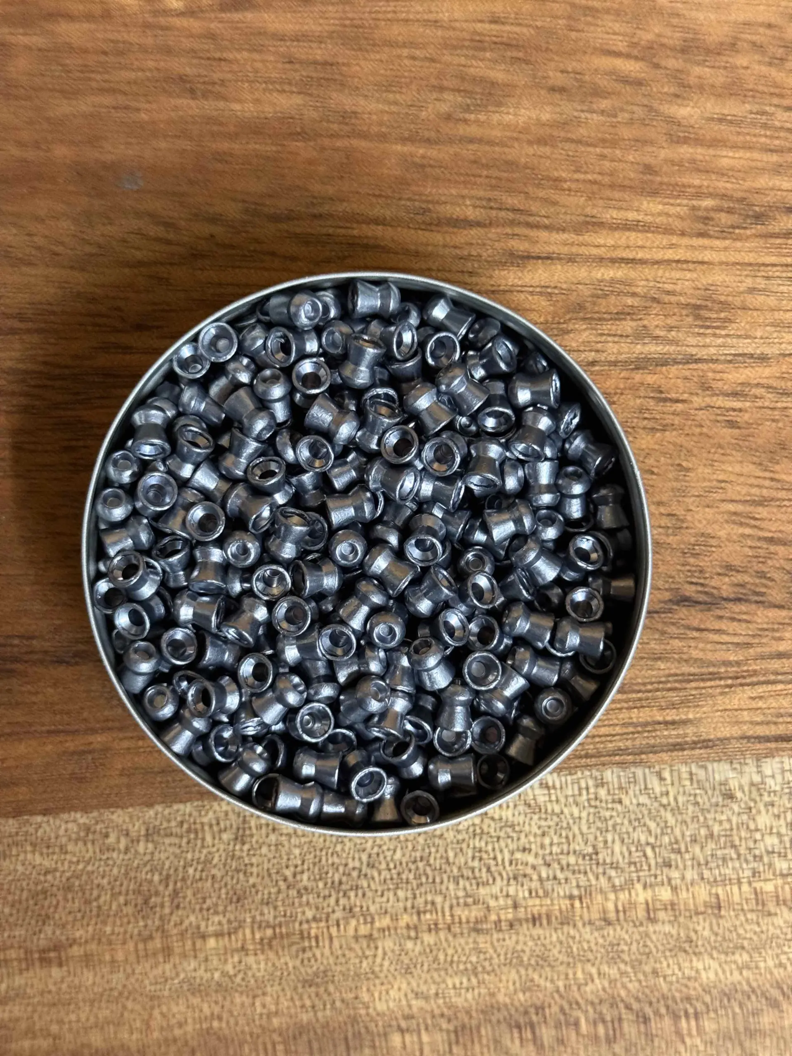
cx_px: 396
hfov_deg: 30.3
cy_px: 528
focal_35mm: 48
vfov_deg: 39.7
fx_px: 1464
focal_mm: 6.76
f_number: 1.78
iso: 400
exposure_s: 1/33
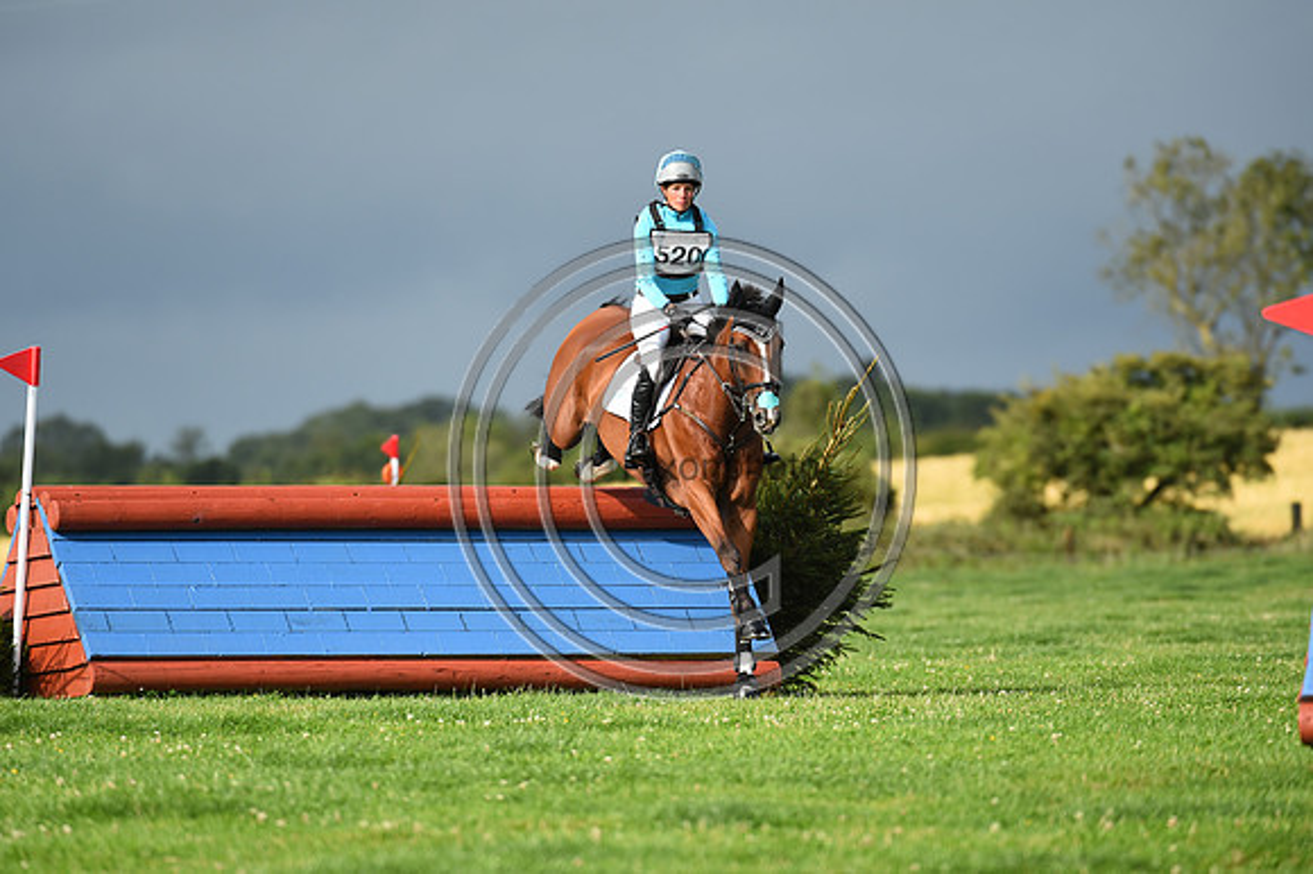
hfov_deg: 5.2
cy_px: 437
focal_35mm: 400
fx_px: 14580
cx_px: 656
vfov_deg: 3.4
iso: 500
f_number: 5.6
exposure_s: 1/1600
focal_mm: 400
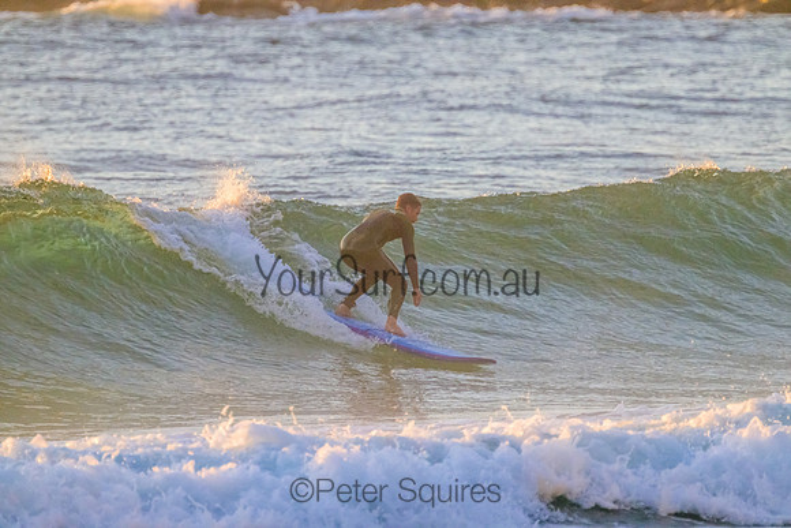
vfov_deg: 1.7
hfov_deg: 2.6
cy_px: 264
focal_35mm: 800
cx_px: 396
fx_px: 17581
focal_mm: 800
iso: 5000
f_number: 11
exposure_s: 1/1250
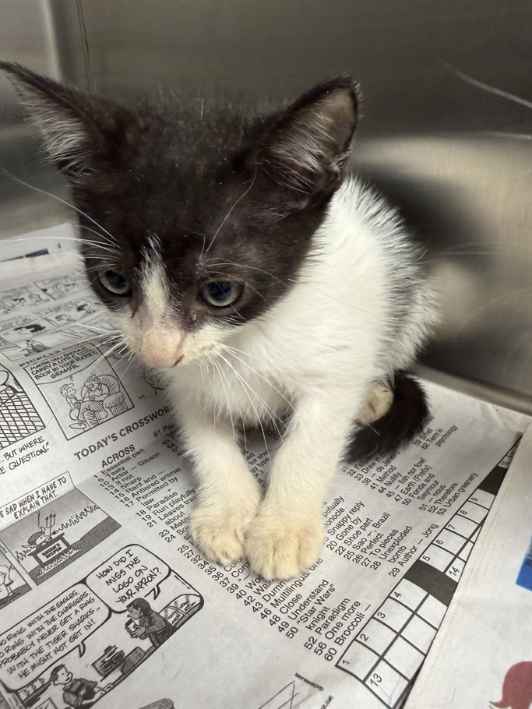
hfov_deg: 51.4
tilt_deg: -15.0
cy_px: 320
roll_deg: +2.7
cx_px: 279
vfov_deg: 65.2
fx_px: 553
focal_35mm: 27
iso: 200
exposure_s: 1/60
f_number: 2.2
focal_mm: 2.22
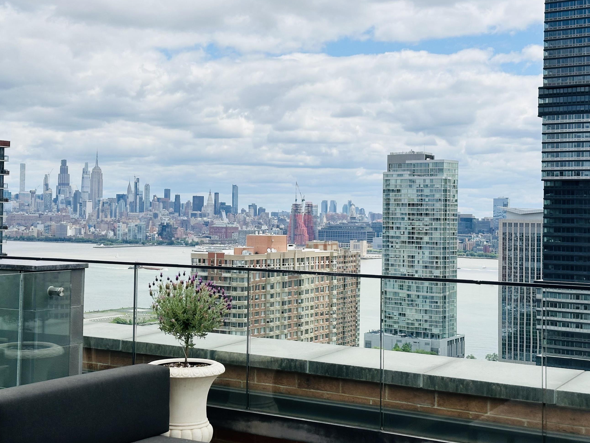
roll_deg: -1.1
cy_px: 194
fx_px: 971
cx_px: 256
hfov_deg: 33.7
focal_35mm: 57
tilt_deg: +1.3
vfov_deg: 25.6
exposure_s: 1/7634
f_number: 1.78
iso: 64
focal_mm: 6.86
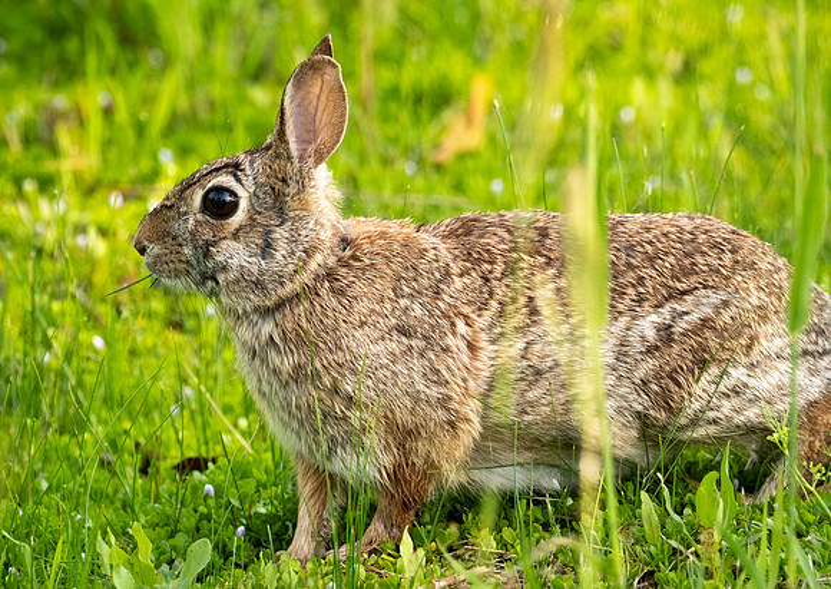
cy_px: 247
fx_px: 22102
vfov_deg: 1.5
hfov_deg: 2.2
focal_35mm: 939
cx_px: 376
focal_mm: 420
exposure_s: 1/1600
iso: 1250
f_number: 5.6
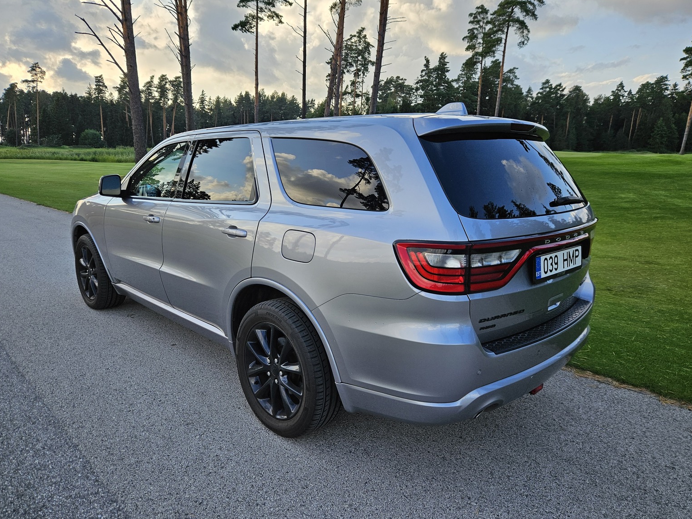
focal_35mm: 24
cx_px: 334
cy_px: 250
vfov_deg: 56.8
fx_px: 480
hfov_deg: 71.6
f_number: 1.8
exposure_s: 1/1041
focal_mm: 5.4
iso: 50
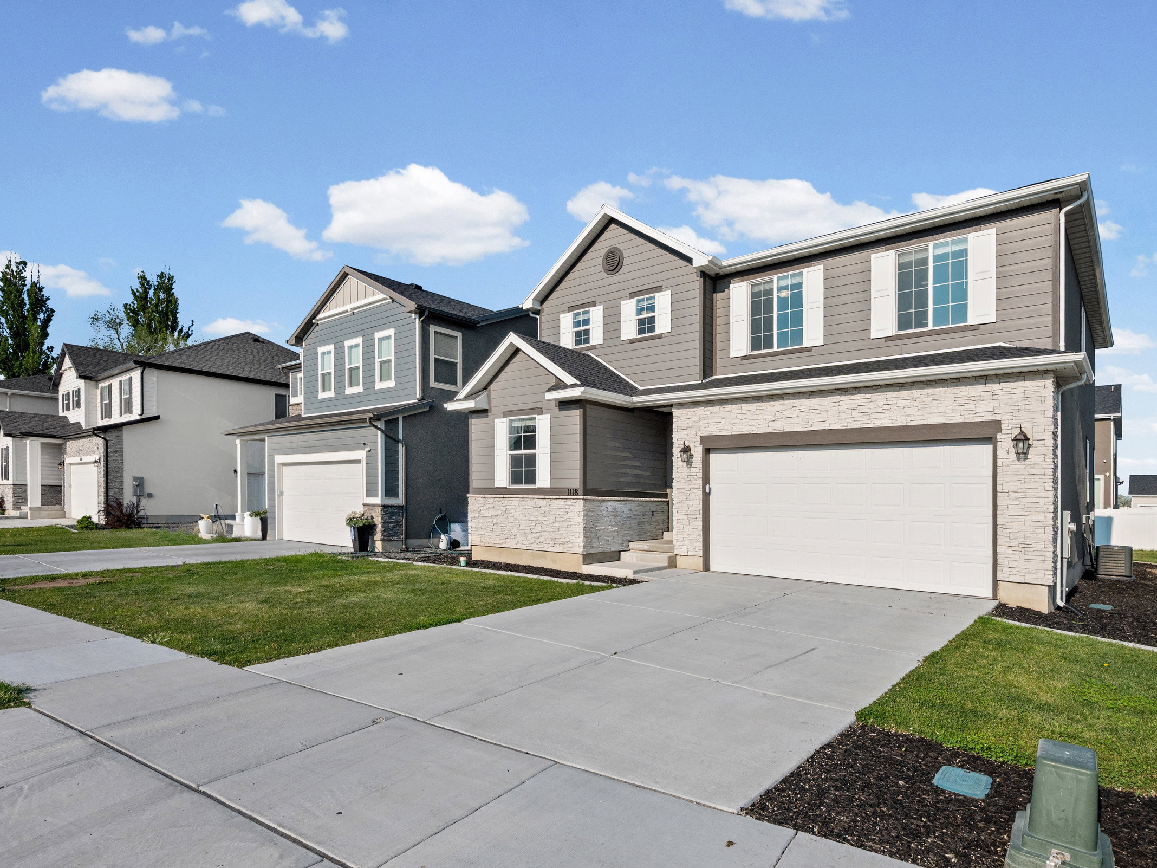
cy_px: 436
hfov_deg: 87.7
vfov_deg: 71.6
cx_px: 605
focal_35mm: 18
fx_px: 602
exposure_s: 1/1250
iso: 250
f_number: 9
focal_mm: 16
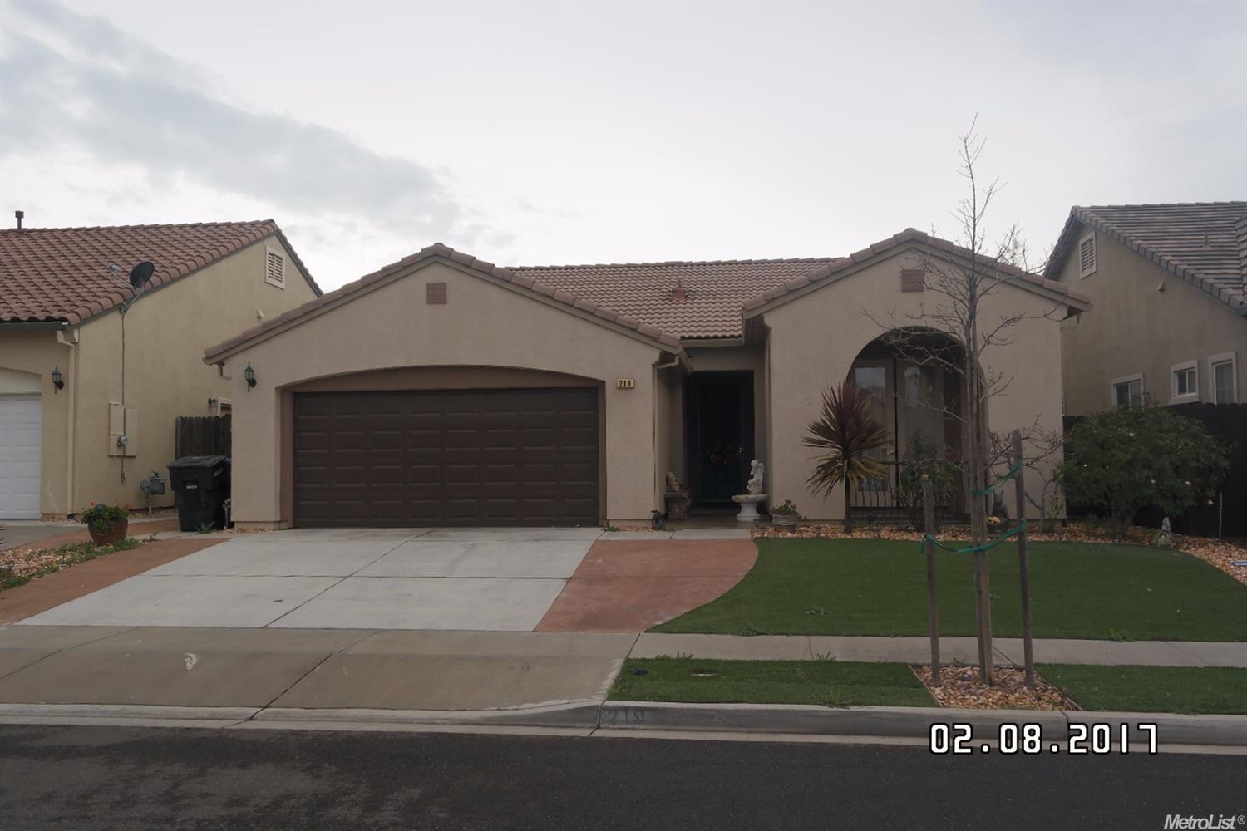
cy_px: 416
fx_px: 1039
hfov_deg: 61.9
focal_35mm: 30
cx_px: 624
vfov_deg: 43.6
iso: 200
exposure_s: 1/180
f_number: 6.3
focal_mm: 20
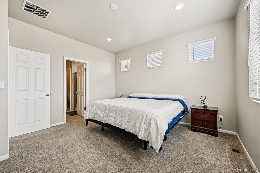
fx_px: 101
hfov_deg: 104.3
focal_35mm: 14
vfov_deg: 81.2
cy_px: 86
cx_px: 130
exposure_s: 1/15
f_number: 11
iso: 320
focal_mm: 14
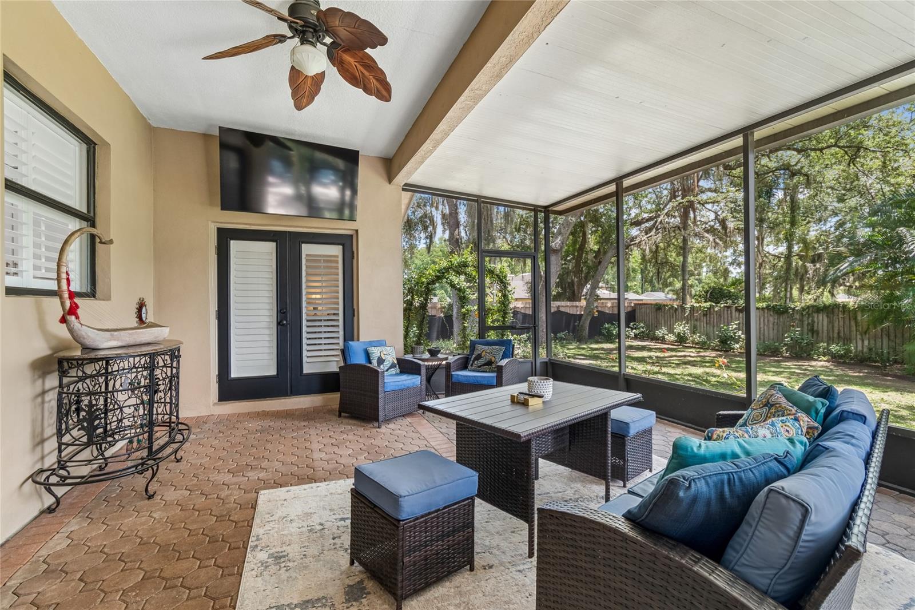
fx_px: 381
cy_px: 305
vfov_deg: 77.3
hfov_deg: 100.4
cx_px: 458
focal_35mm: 15
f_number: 7.1
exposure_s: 1/15
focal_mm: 10
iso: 100
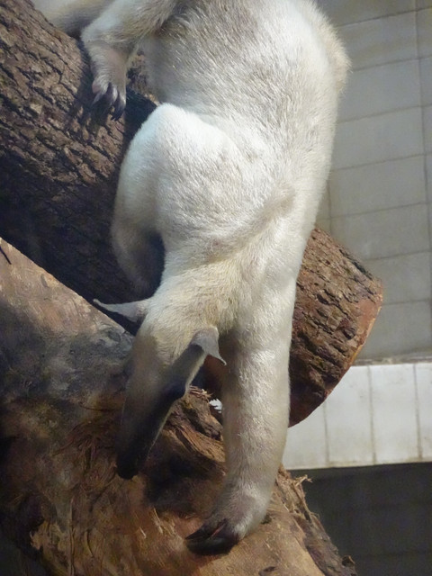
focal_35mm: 300
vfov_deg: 6.6
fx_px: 4992
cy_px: 288
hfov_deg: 5.0
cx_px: 216
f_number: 6.3
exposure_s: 1/125
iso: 3200
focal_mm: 47.98
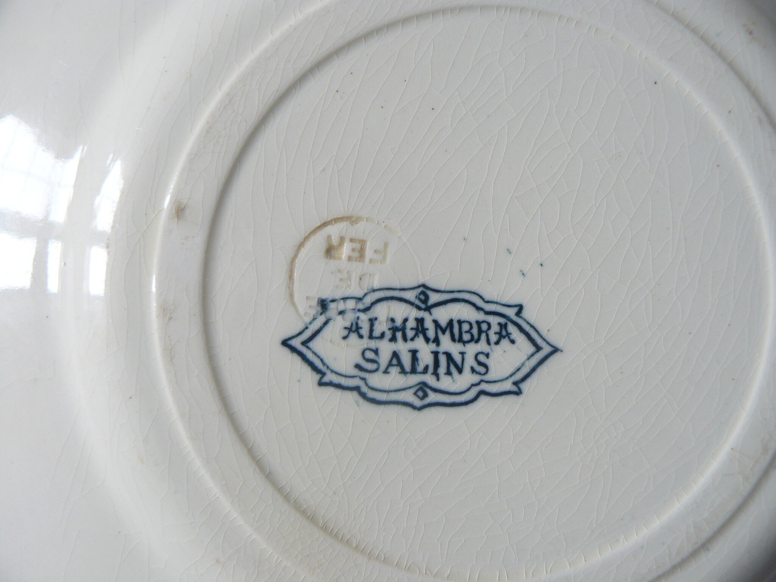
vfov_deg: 39.7
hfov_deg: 51.4
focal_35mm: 36
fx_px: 807
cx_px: 388
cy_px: 291
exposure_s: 1/30
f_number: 2.8
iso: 125
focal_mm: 6
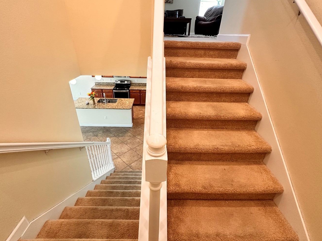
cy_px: 114
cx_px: 159
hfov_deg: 91.0
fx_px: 158
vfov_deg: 74.7
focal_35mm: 17
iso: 250
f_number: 2.2
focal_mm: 2.22
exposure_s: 1/60
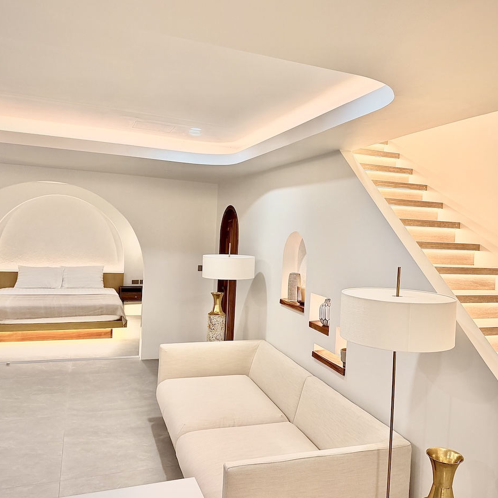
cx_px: 279
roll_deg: -2.8
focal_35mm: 29
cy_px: 246
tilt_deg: -1.6
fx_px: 472
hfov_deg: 55.5
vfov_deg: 55.6
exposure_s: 1/100
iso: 160
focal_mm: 6.76
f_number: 1.78
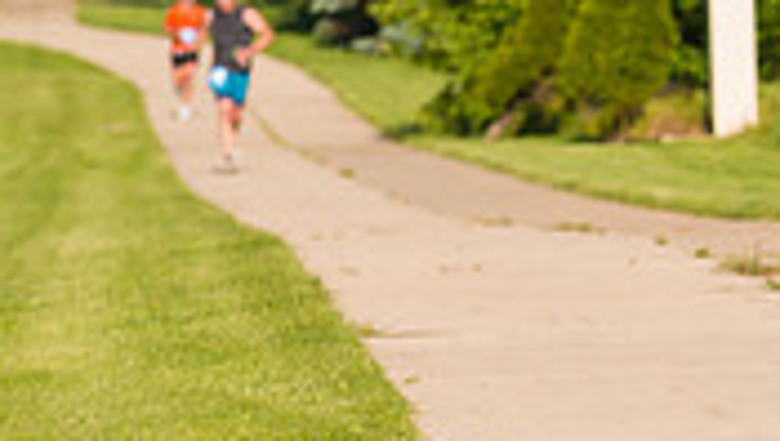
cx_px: 1132
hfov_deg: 5.1
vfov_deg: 2.9
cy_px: 212
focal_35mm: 416
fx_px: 8616
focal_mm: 120
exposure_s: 1/2000
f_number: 5.6
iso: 400
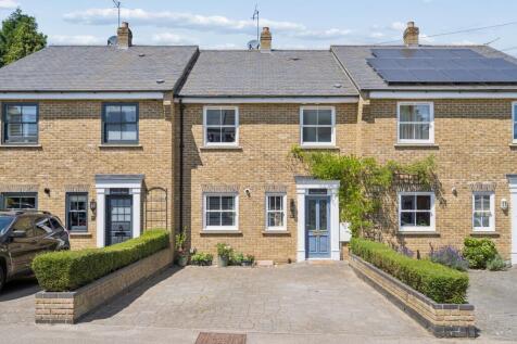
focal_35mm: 30
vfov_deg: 43.6
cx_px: 258
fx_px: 431
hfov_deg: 61.9
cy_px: 172
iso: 125
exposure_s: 1/640
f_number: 5.6
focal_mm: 30
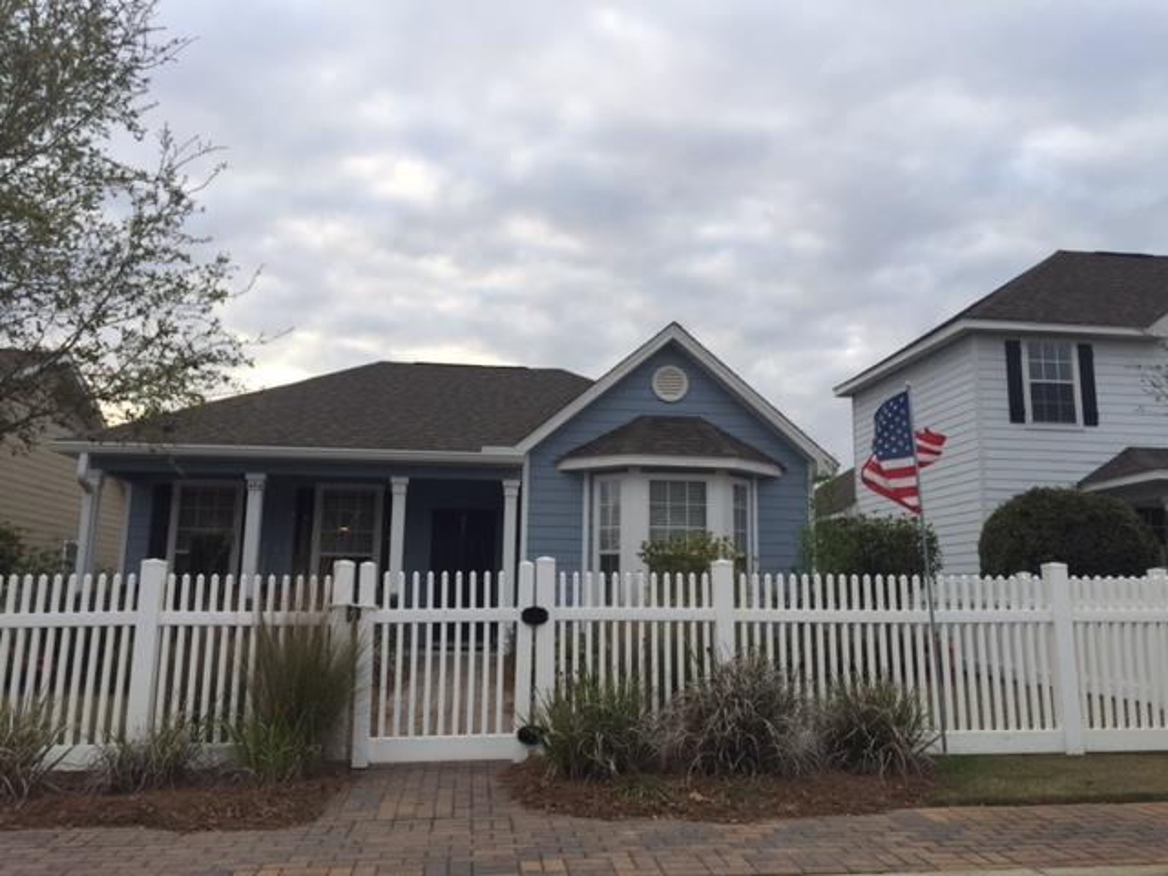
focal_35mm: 29
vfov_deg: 48.2
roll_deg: -2.7
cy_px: 438
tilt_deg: +10.1
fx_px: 979
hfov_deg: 61.7
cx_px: 584
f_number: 2.2
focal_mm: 4.15
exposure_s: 1/416
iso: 32
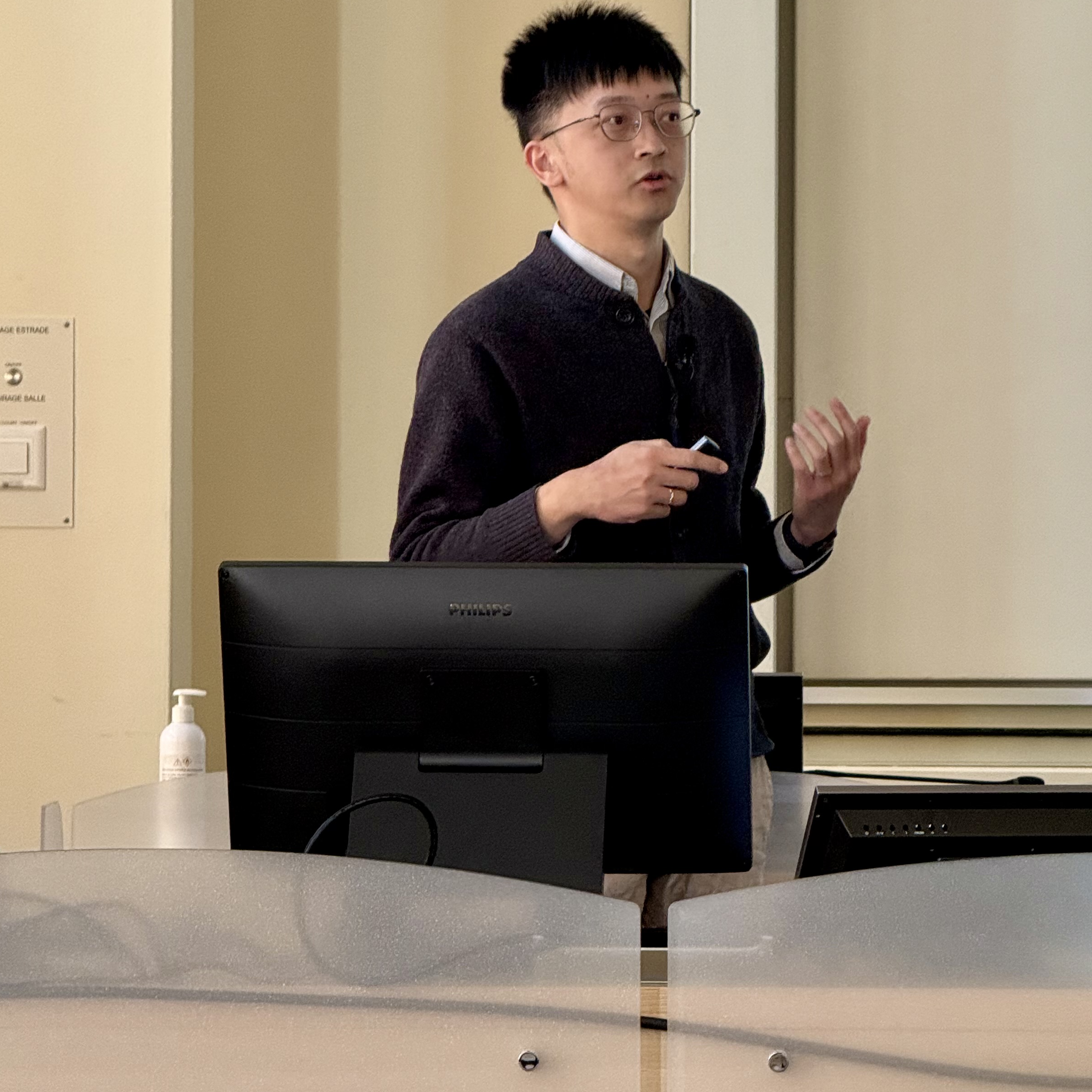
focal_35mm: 178
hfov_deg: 9.8
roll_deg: -1.1
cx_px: 653
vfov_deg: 9.8
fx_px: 6353
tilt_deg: +1.7
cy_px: 453
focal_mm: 15.66
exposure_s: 1/60
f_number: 2.8
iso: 320
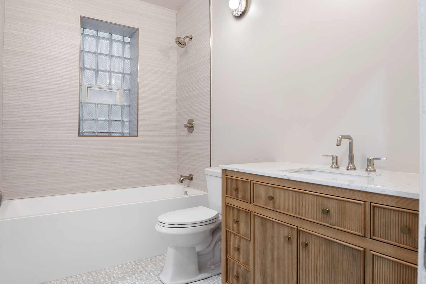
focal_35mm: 36
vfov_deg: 36.9
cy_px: 142
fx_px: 426
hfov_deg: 53.1
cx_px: 213
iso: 250
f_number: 8
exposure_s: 1/3
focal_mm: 24
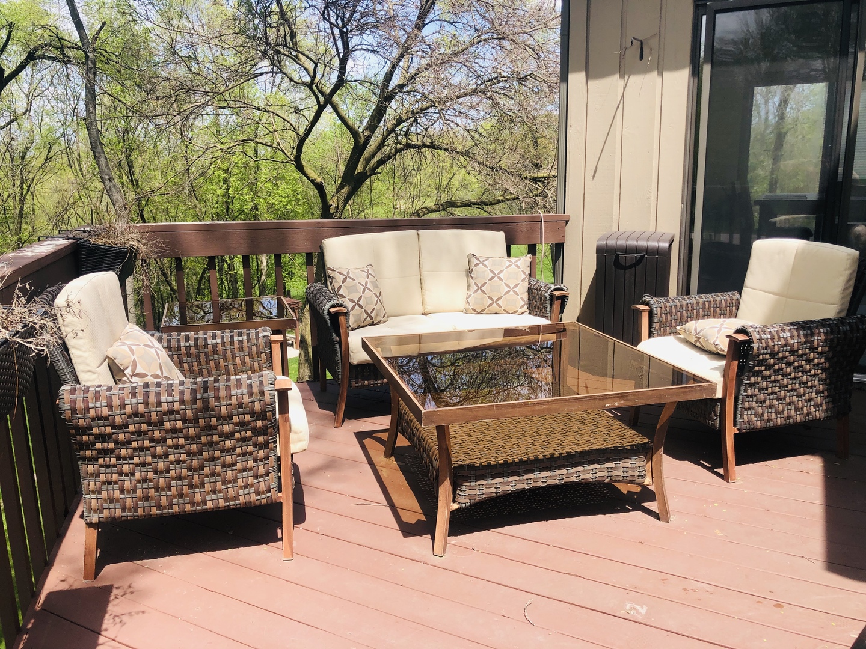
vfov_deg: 49.7
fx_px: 700
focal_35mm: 28
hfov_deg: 63.4
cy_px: 324
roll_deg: +1.8
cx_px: 433
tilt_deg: -12.5
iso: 20
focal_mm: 3.99
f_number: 1.8
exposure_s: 1/979
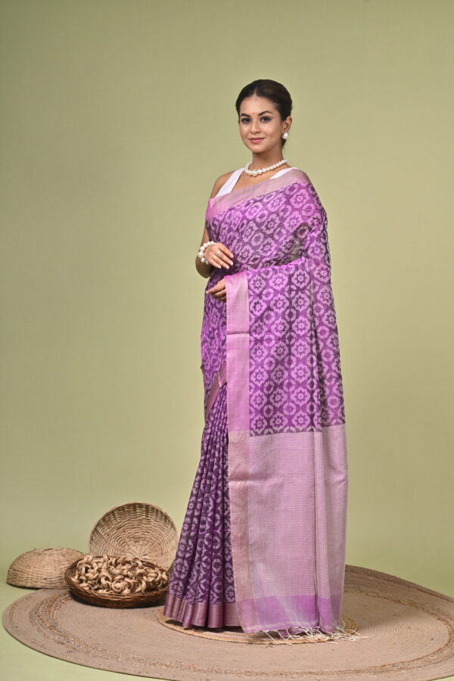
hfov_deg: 16.1
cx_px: 227
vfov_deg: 23.9
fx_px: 1608
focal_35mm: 85
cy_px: 340
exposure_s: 1/160
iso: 400
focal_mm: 85
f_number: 8
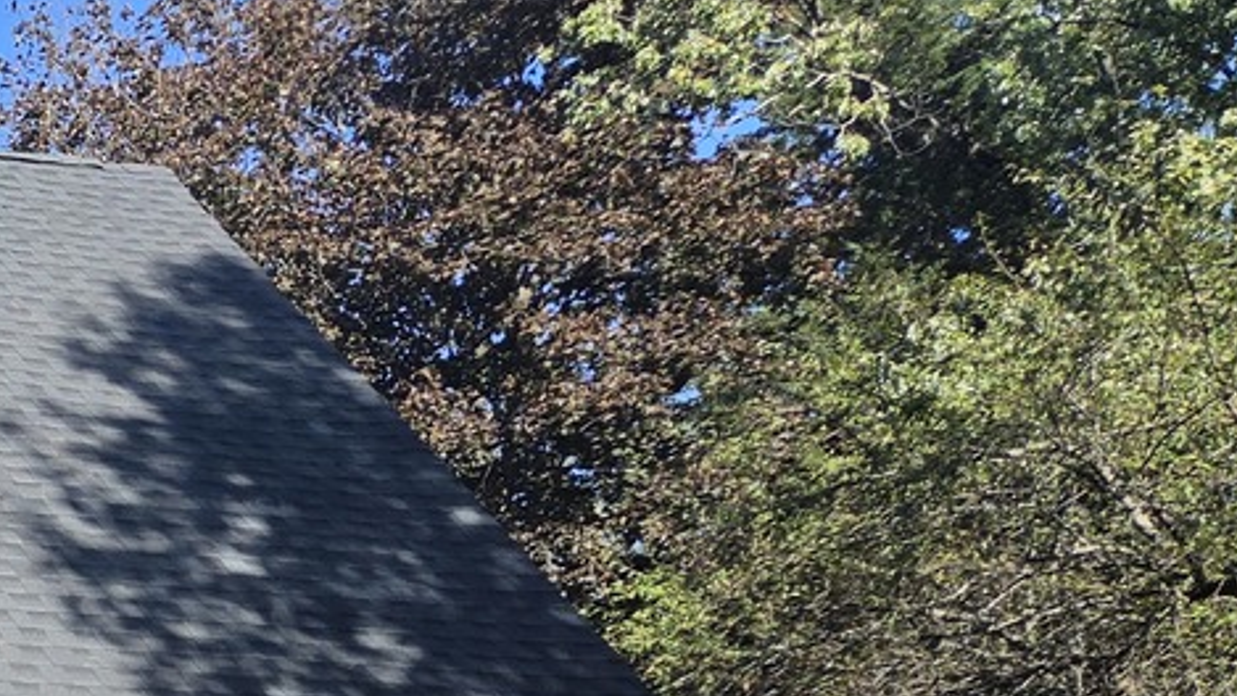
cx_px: -580
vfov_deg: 14.3
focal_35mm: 77
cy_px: 1160
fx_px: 2526
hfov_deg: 22.8
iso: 80
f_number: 1.8
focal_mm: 5.4
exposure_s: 1/5127
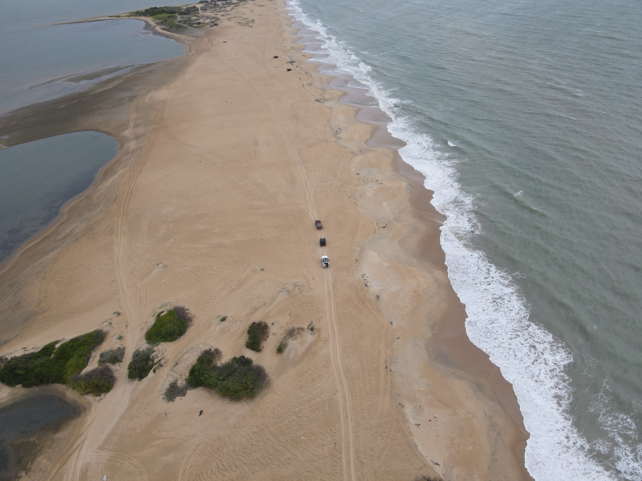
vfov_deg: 56.8
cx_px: 321
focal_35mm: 24
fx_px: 445
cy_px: 240
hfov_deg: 71.6
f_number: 2.8
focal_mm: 4.5
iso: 100
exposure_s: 1/500
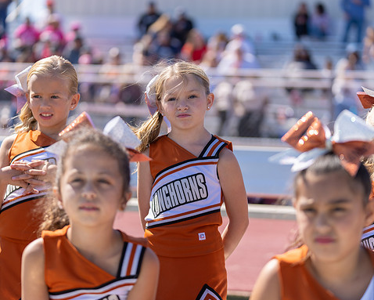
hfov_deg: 17.9
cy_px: 150
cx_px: 177
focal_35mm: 107
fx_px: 1185
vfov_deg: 14.4
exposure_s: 1/1250
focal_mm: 94
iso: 100
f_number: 2.8
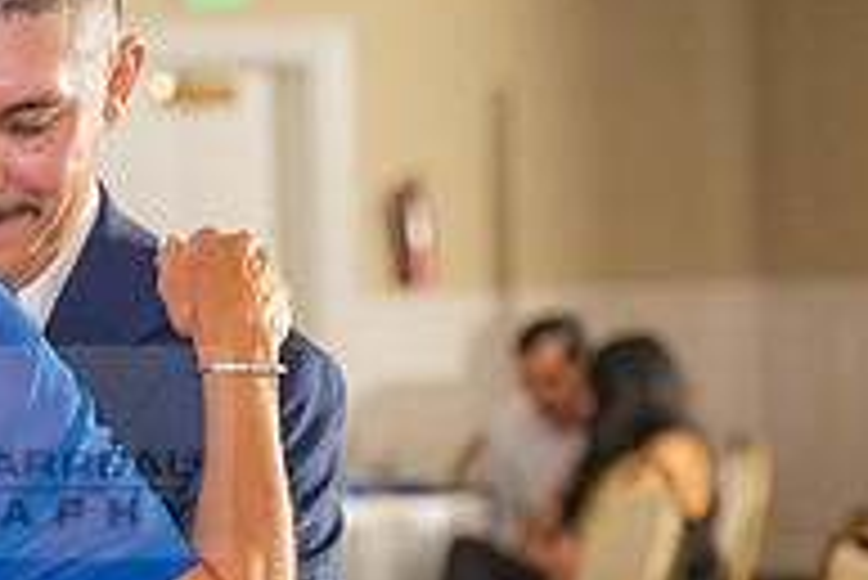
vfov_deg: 6.5
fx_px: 5067
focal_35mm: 210
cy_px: 452
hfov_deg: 9.7
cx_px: -148
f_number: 3.2
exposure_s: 1/160
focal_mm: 70
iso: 640
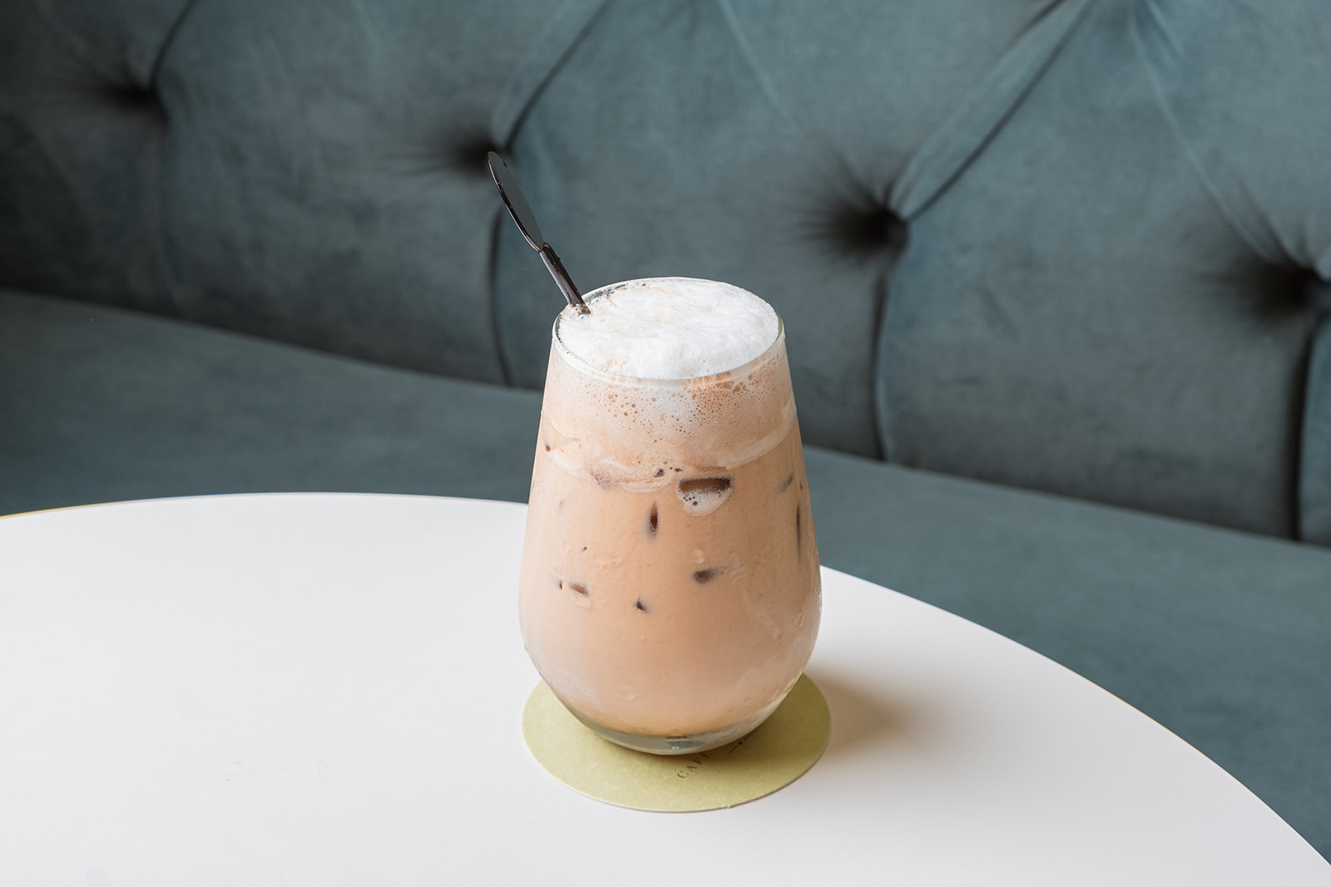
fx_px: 2699
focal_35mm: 73
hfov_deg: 27.7
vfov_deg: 18.7
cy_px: 444
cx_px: 666
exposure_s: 1/100
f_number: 8
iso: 200
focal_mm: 48.4
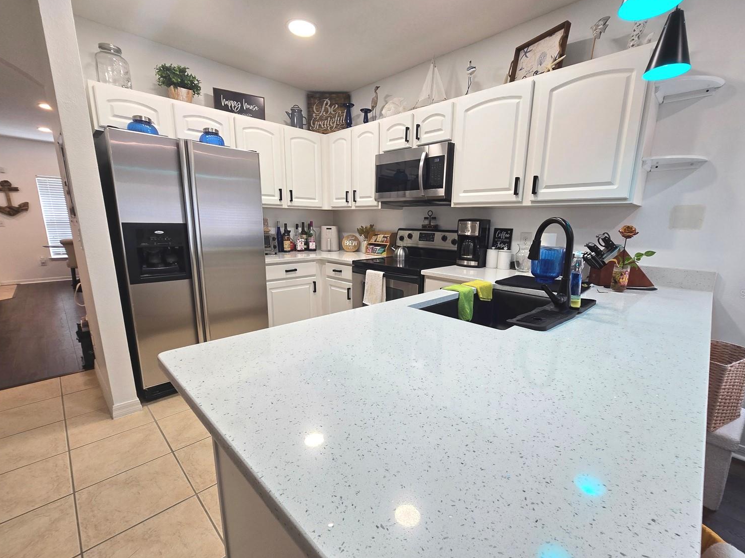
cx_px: 387
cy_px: 294
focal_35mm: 14
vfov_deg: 85.6
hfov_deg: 102.0
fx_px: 301
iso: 80
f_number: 2.2
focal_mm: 2.2
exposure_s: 1/60
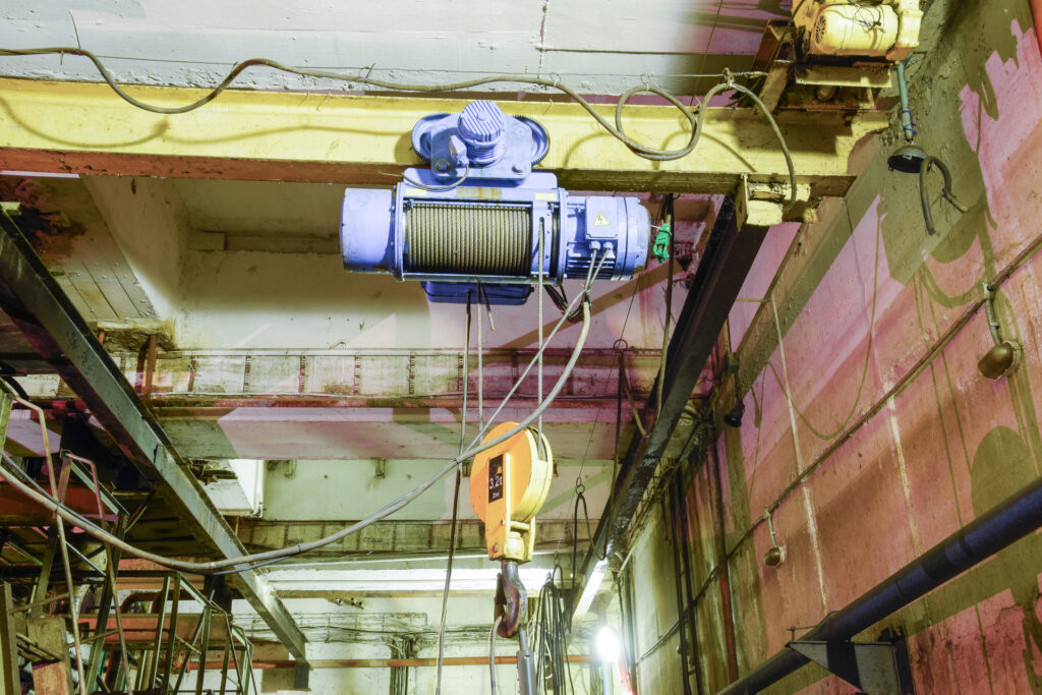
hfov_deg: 57.2
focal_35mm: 33
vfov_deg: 40.0
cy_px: 348
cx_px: 521
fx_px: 955
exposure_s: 5
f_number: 8
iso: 200
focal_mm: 22
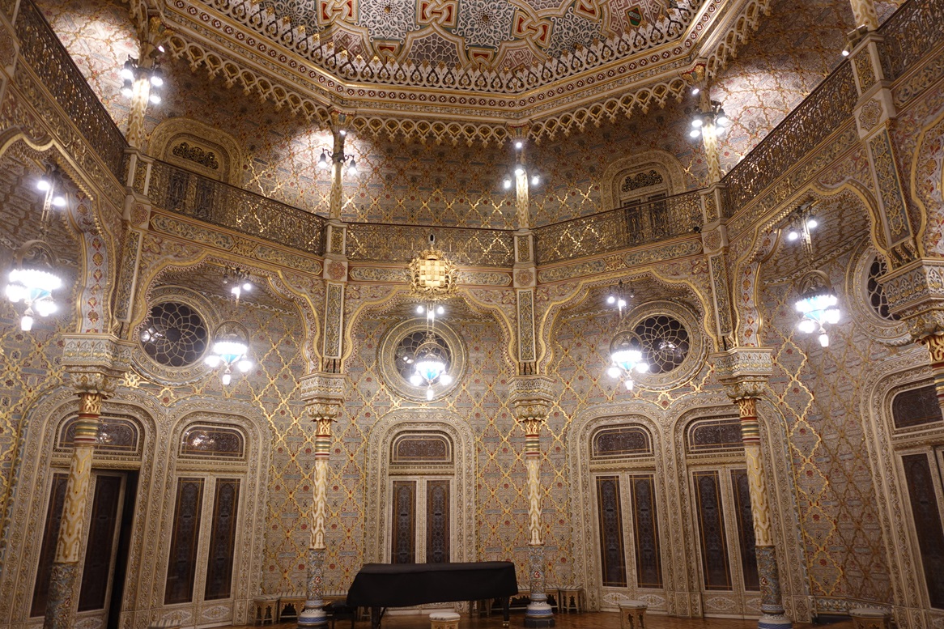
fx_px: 629
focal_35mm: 24
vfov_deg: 53.1
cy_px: 314
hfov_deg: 73.8
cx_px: 472
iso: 200
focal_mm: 8.93
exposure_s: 1/30
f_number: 2
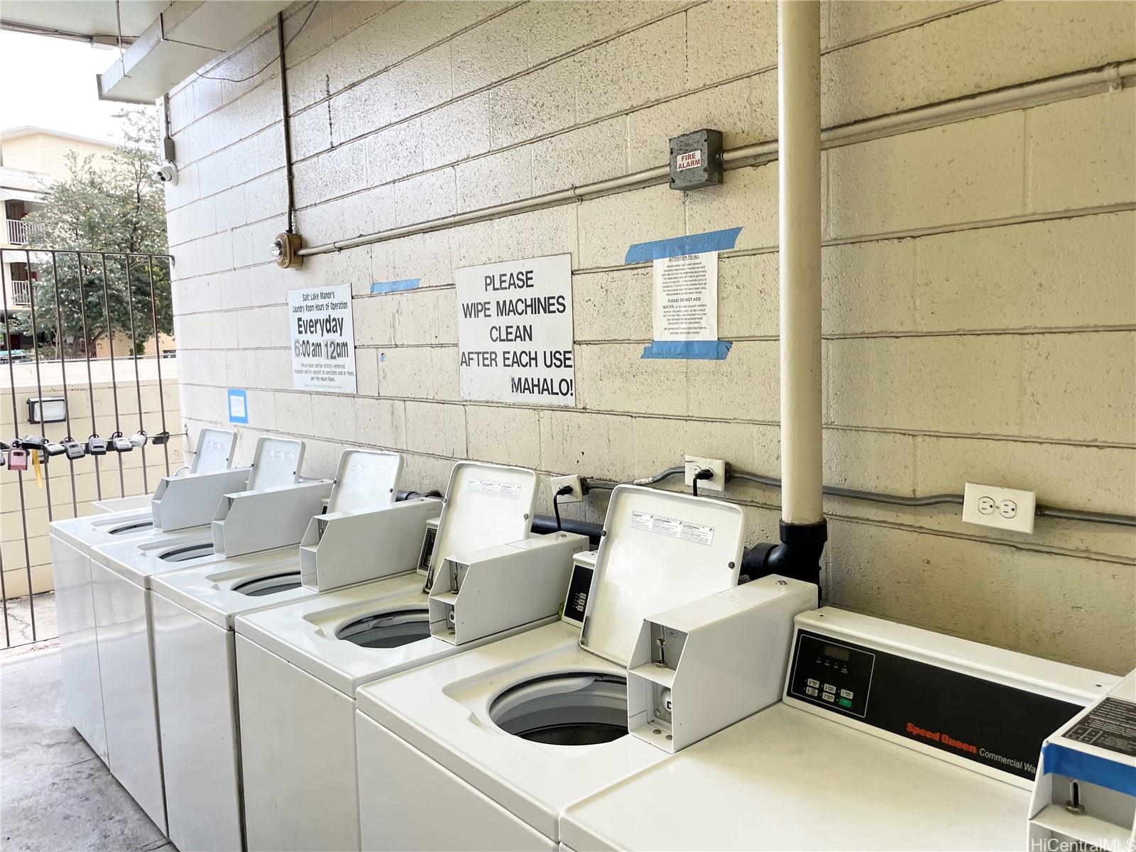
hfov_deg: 67.3
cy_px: 426
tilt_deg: -5.4
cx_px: 568
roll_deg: +2.2
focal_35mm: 26
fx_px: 853
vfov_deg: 53.1
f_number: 1.6
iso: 50
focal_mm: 4.2
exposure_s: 1/120
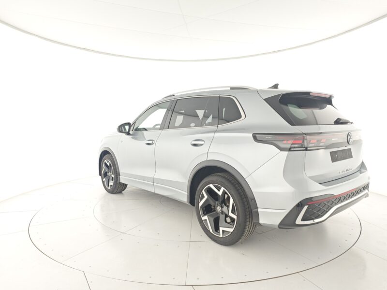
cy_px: 145
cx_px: 194
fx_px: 257
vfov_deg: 58.9
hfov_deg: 73.9
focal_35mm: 23
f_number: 1.6
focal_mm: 6.55
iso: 96
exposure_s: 1/100
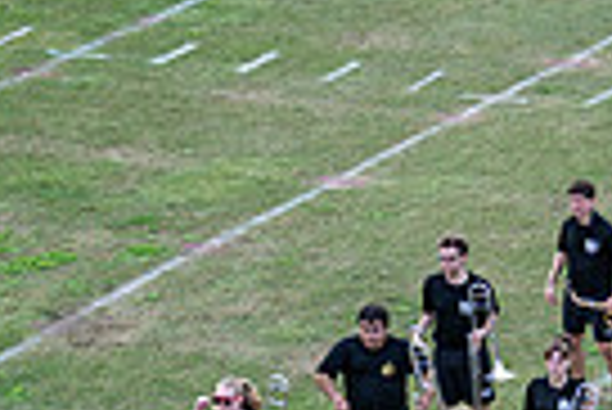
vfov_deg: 5.5
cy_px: 687
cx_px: 914
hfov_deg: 8.2
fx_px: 4203
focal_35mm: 247
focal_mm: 58
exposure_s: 1/1250
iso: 250
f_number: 2.8
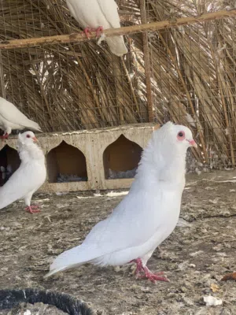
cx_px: 118
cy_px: 158
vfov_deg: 36.8
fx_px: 473
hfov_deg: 28.0
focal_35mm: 52
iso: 20
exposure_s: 1/141
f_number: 2
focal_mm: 6
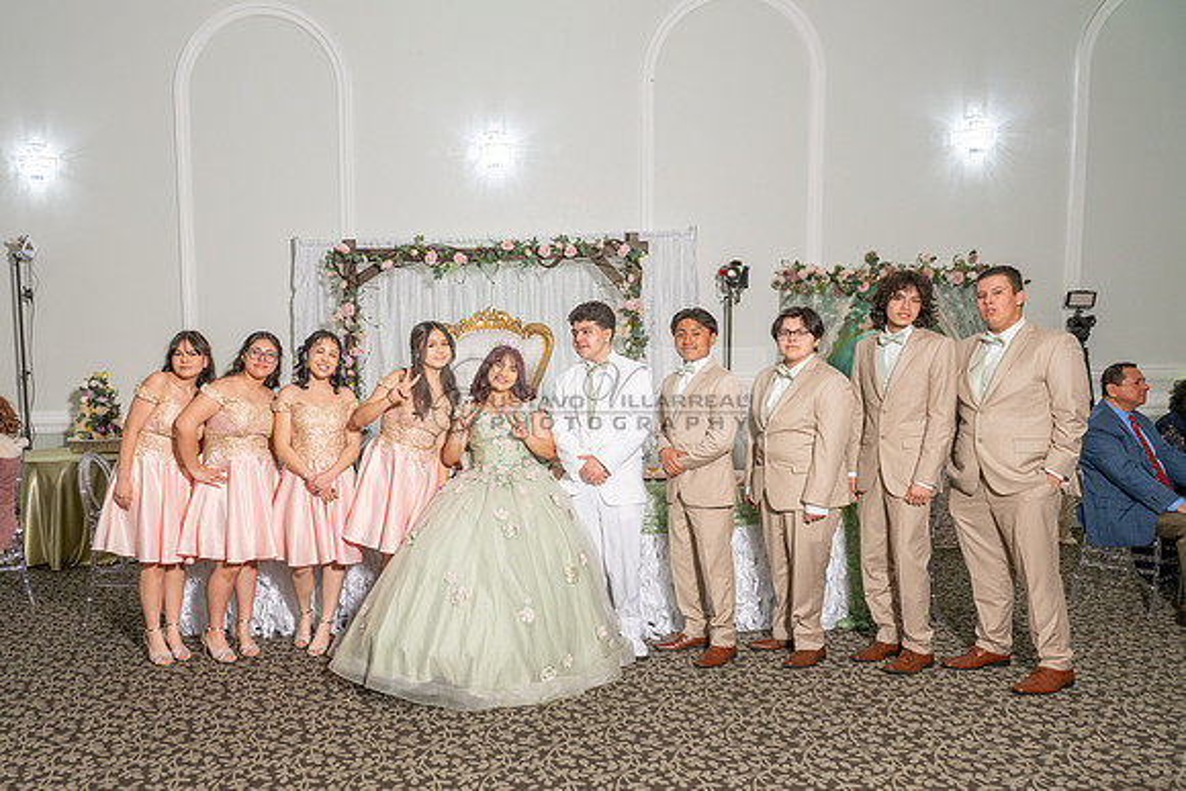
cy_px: 456
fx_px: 970
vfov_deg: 44.2
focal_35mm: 29
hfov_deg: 62.2
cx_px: 460
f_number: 3.5
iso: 400
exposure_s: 1/160
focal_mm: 24
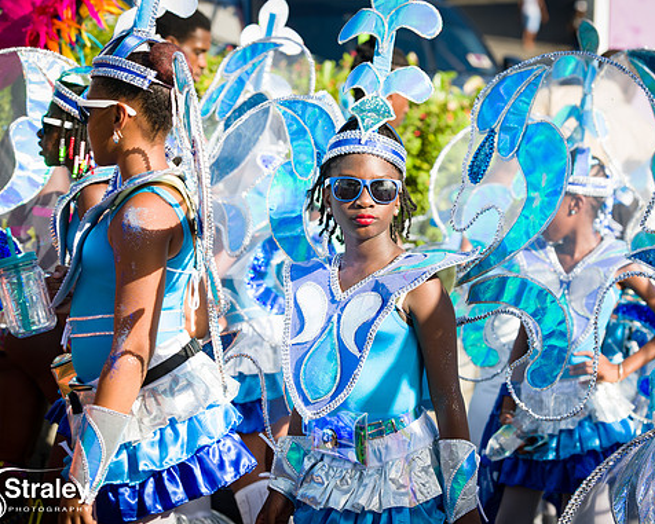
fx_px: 2327
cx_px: 366
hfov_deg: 16.0
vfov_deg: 12.9
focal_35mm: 120
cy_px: 264
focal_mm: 105
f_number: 5.6
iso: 100
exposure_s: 1/200
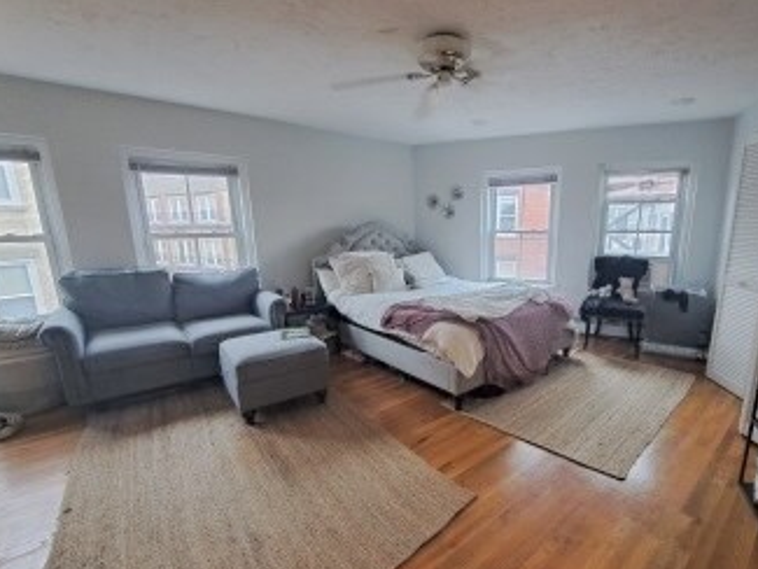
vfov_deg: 78.0
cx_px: 455
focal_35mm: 16
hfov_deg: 93.2
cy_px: 308
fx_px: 350
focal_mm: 1.74
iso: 160
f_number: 2.2
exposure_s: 1/40
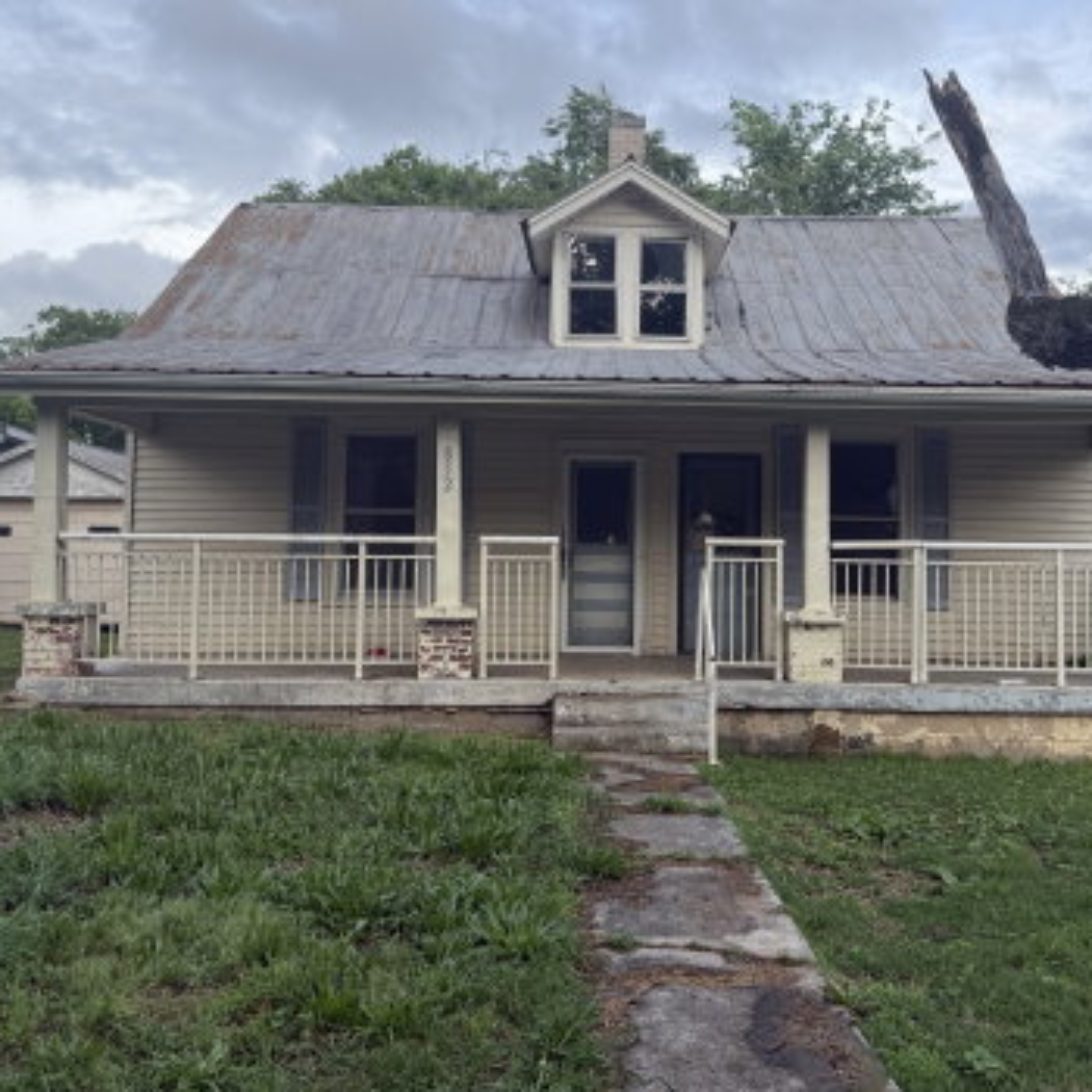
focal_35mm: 31
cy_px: 499
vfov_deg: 52.5
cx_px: 612
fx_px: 1106
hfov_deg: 52.4
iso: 100
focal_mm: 6.76
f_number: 1.78
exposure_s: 1/1156
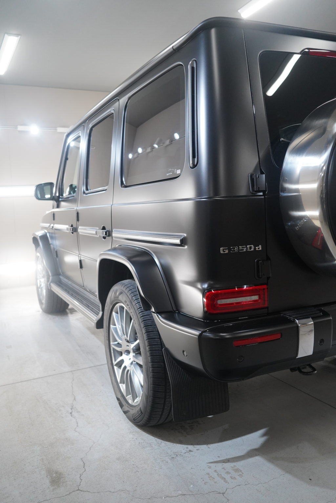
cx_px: 168
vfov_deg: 60.3
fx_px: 434
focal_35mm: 31
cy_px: 252
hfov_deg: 42.3
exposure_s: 1/160
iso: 3200
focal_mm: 31
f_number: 4.5
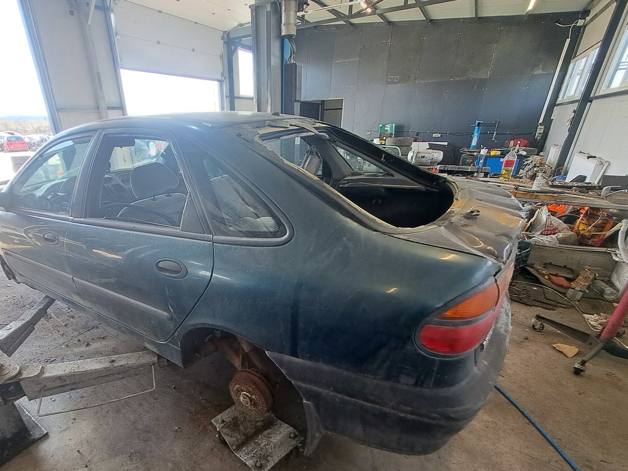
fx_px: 290
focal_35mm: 16
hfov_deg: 93.4
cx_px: 255
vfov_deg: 77.7
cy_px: 267
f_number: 2.2
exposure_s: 1/100
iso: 64
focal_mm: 1.74
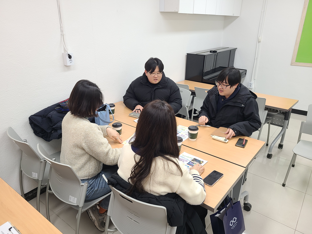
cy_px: 117
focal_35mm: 26
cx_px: 156
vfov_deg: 53.1
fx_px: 234
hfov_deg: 67.3
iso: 100
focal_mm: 5.4
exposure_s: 1/60
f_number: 1.8
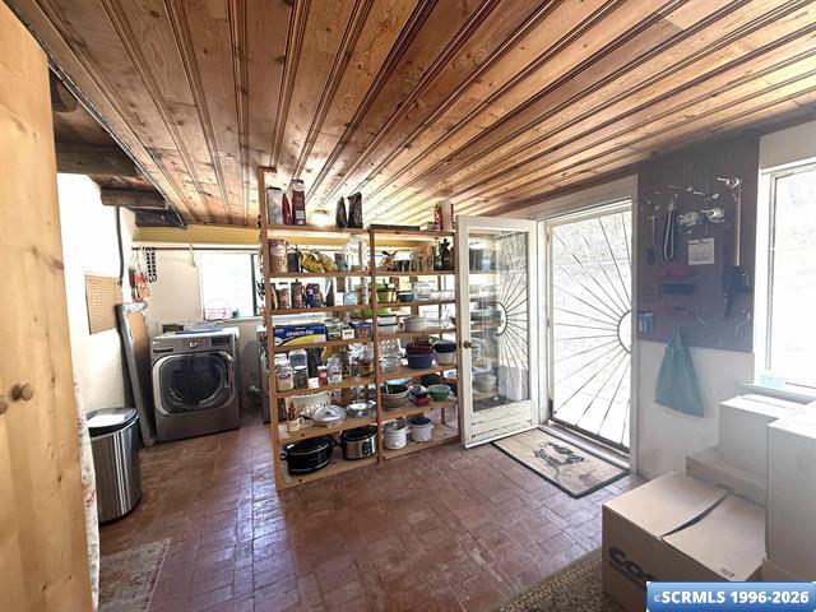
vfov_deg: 85.7
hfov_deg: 102.1
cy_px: 306
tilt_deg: -4.2
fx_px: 330
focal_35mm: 14
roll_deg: +1.2
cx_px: 408
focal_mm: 2.22
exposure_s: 1/99
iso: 125
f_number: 2.2
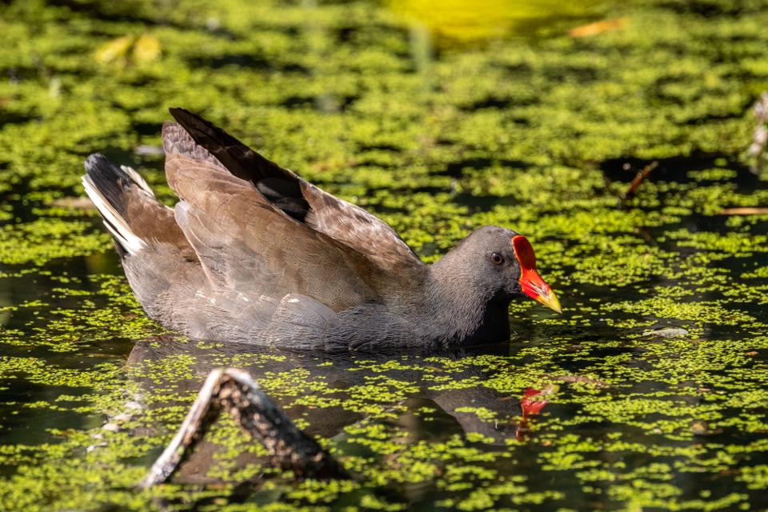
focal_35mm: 539
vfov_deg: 2.6
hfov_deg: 3.8
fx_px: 11498
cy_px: 256
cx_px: 384
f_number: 8
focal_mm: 359.6
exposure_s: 1/500
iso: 800
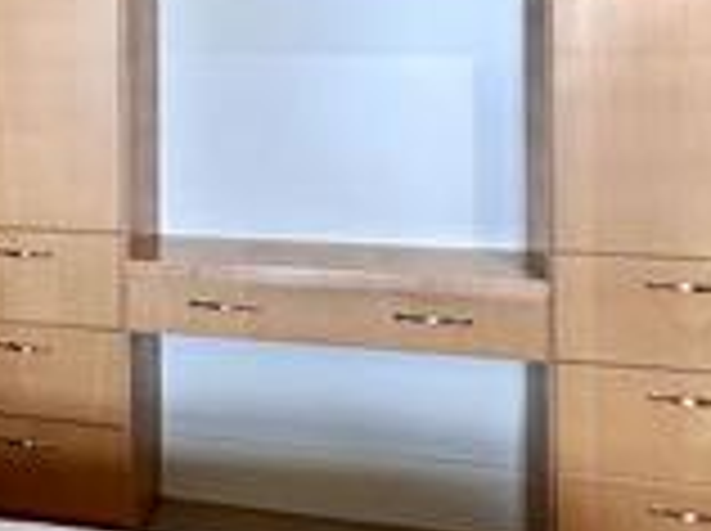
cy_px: 58
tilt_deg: +0.3
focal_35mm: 71
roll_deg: +0.1
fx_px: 1456
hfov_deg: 22.9
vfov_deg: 20.3
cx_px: -320
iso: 200
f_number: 2.2
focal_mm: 2.22
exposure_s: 1/50
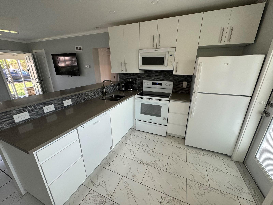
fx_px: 110
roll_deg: +0.2
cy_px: 102
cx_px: 136
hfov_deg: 102.1
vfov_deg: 85.7
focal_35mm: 14
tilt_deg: -19.7
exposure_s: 1/120
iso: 100
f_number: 2.2
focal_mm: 2.22
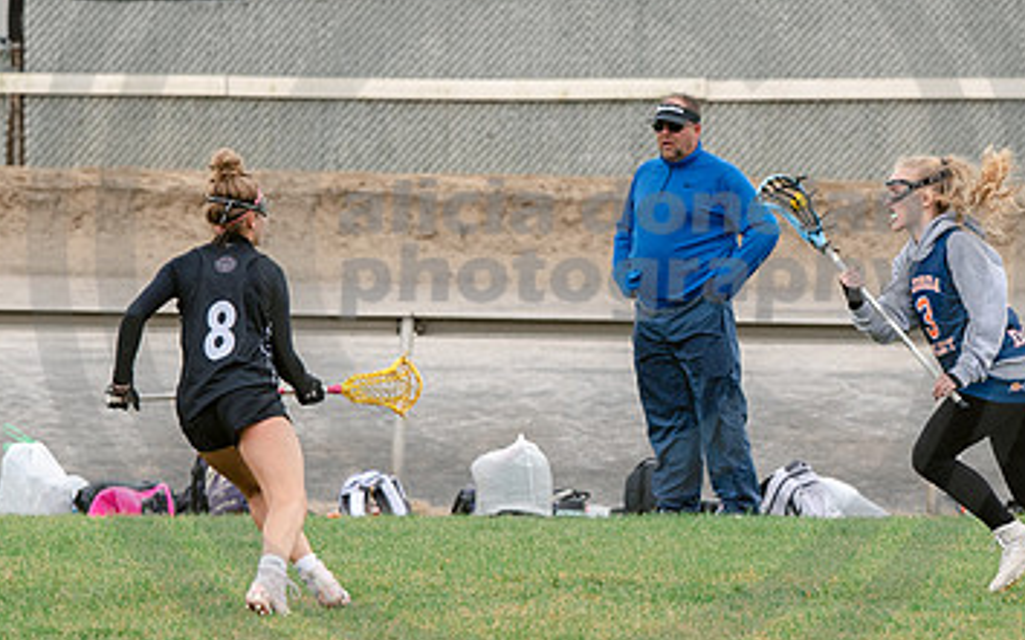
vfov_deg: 2.9
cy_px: 502
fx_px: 12539
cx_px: 706
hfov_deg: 4.7
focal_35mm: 449
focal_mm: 155
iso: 400
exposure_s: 1/1250
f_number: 4.5
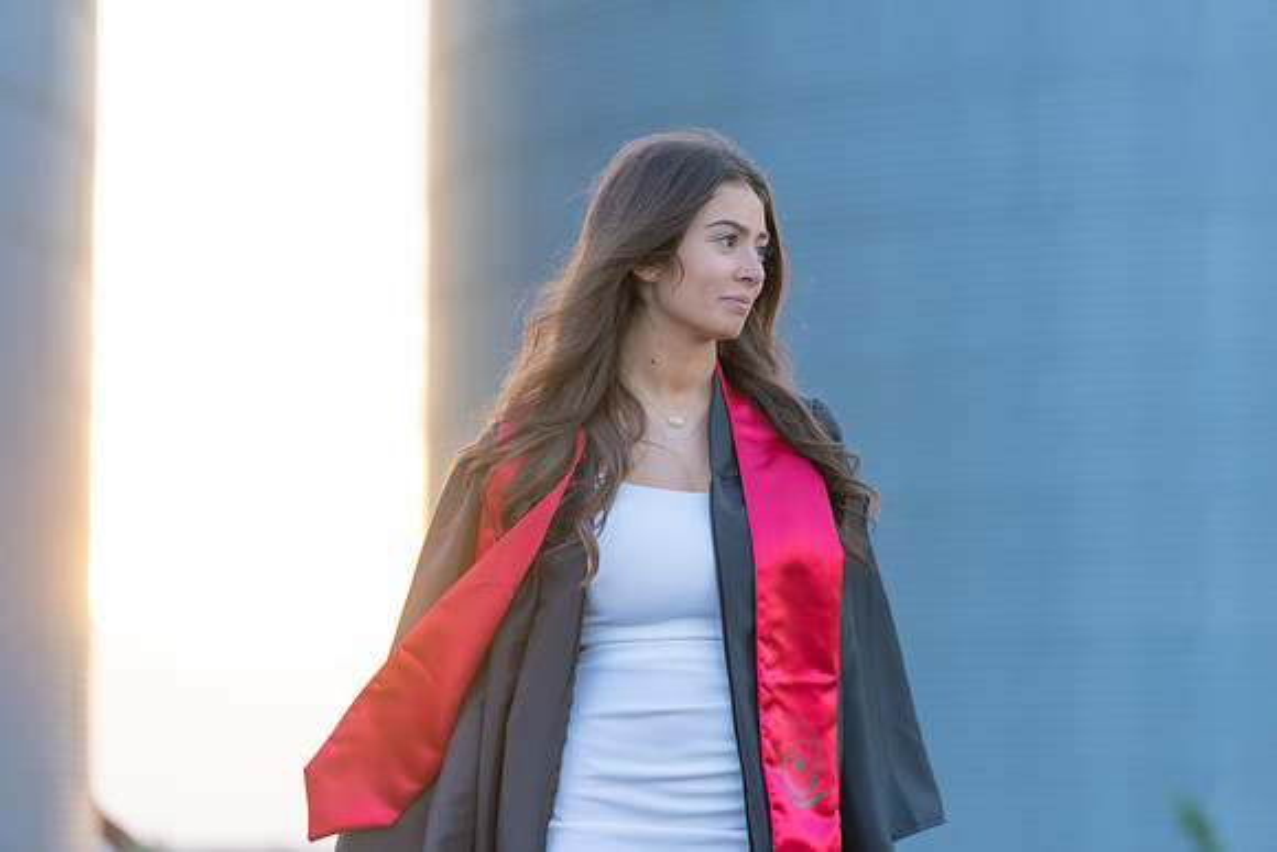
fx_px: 4577
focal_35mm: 129
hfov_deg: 15.9
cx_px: 638
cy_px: 426
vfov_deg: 10.6
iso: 500
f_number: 2.8
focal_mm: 129
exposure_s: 1/320
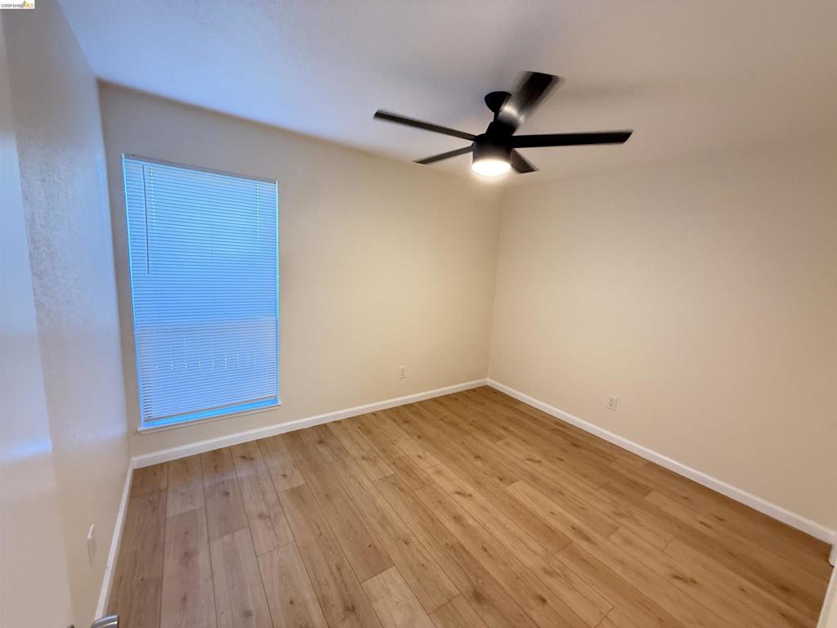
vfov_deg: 85.7
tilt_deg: -9.1
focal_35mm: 14
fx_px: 339
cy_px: 314
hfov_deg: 102.1
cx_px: 418
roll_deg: -3.6
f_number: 2.2
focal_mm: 2.22
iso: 320
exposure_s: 1/60
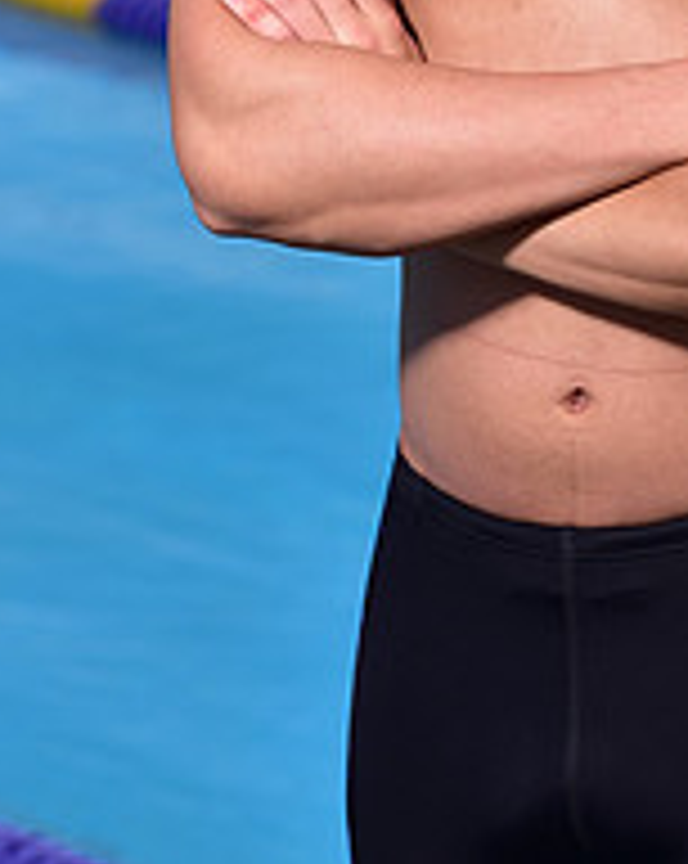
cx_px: 762
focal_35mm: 412
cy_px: -436
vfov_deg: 4.7
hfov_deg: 3.7
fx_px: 10512
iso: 80
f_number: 6.3
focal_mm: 145
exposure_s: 1/250
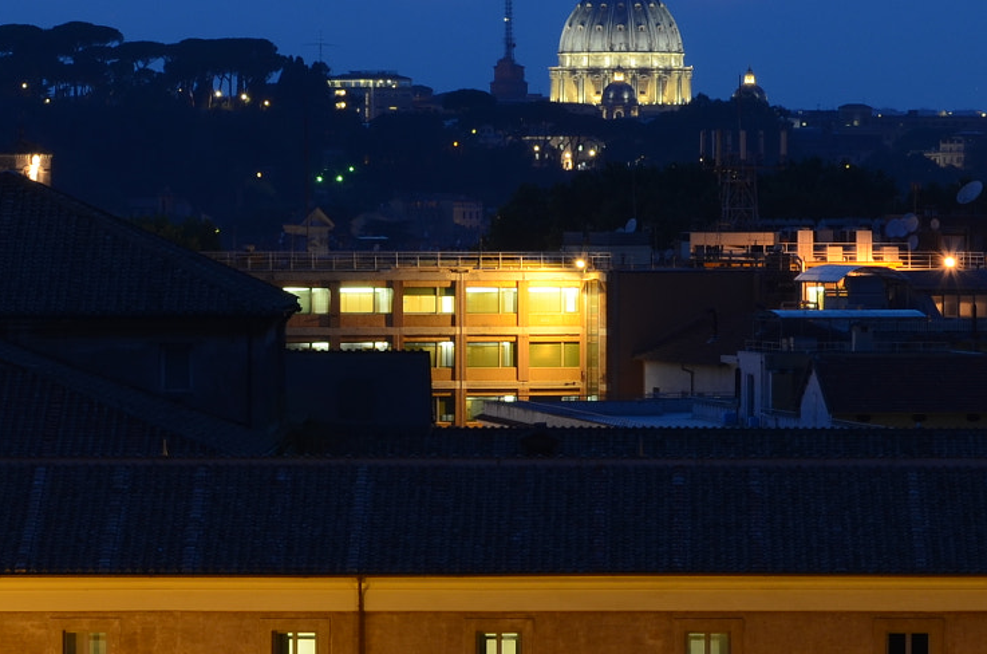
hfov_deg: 8.3
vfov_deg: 5.5
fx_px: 6839
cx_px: 613
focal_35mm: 250
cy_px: 340
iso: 100
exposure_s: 15
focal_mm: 60
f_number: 13
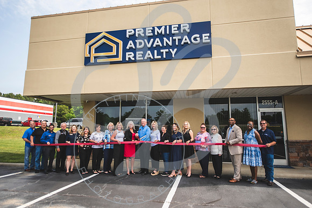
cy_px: 104
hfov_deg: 75.7
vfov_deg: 54.8
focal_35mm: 23
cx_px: 155
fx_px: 201
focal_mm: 23
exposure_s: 1/800
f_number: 2.8
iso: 100
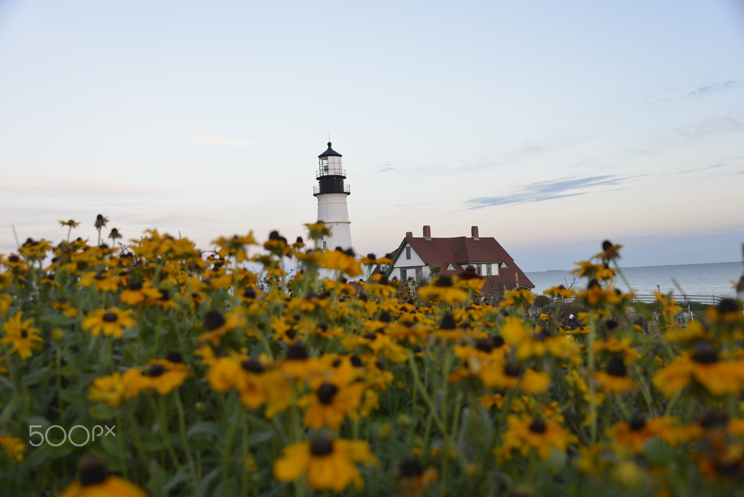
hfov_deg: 54.4
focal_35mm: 35
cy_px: 248
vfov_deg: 37.9
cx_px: 372
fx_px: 724
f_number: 5
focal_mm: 35
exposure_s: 1/100
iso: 400
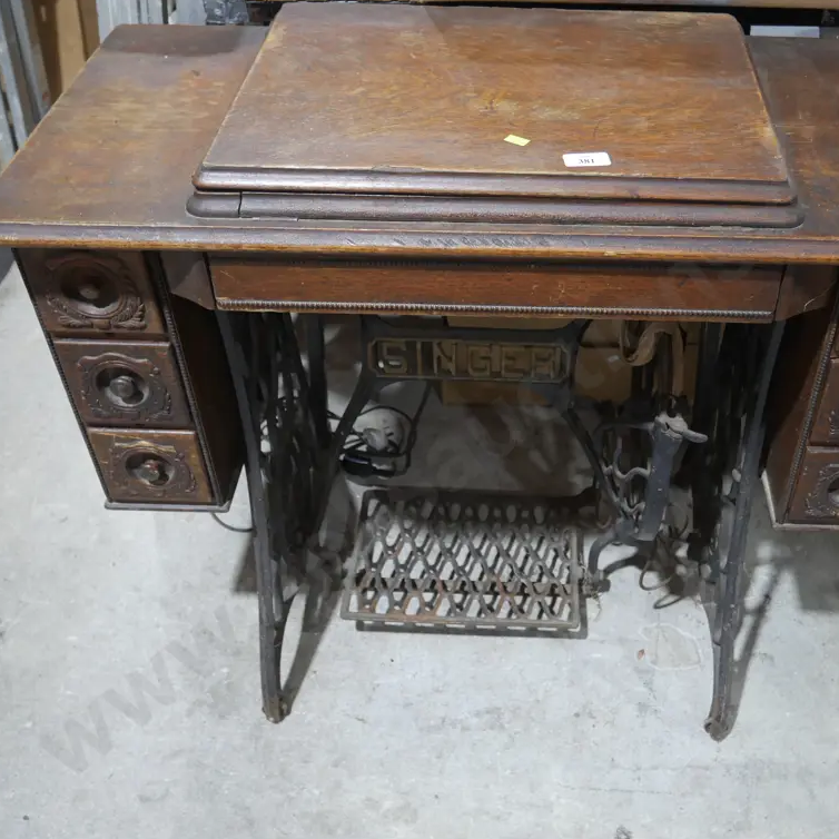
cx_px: 505
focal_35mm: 36
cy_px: 422
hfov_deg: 45.8
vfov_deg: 46.0
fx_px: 987
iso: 640
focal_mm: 15
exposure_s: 1/60
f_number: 3.6
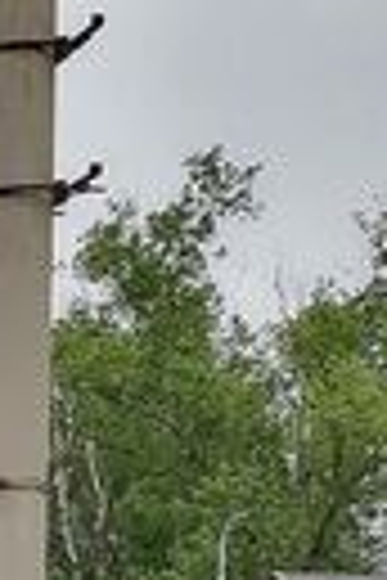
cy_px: 910
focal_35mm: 151
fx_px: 2435
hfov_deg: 7.9
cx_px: -738
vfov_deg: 12.8
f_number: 1.8
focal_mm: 5.3
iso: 50
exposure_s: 1/1414
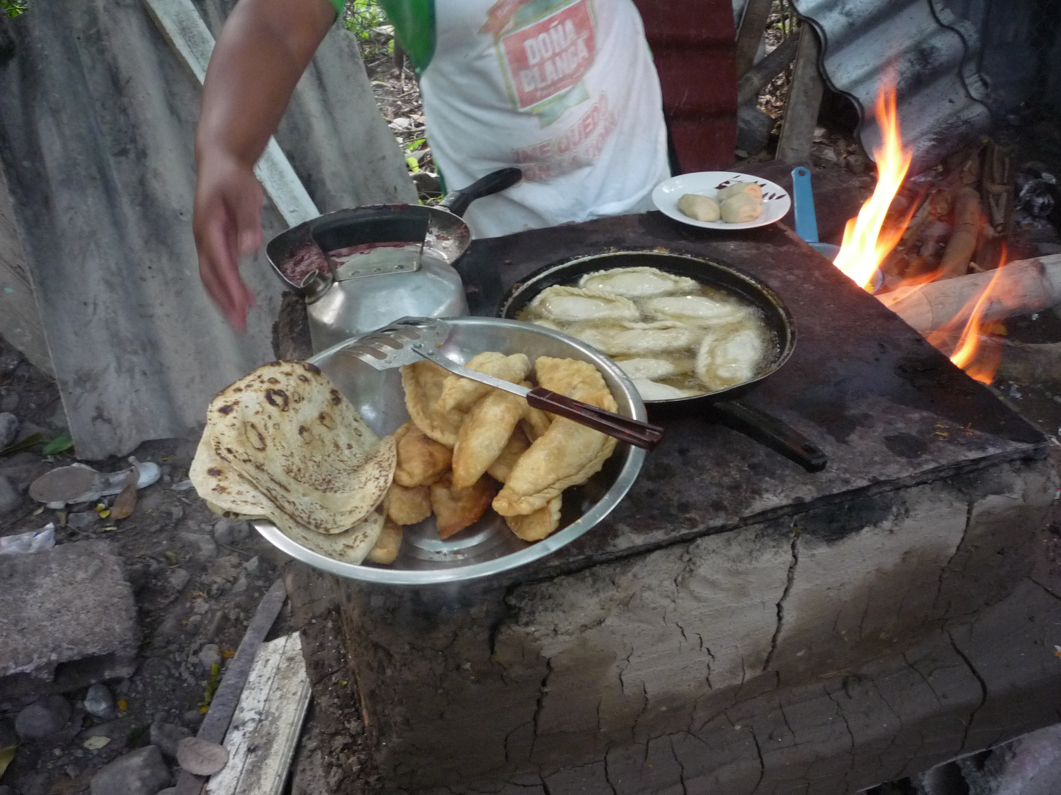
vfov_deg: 44.2
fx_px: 981
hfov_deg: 56.8
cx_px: 530
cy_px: 398
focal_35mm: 32
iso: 320
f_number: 3.3
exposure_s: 1/30
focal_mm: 5.2
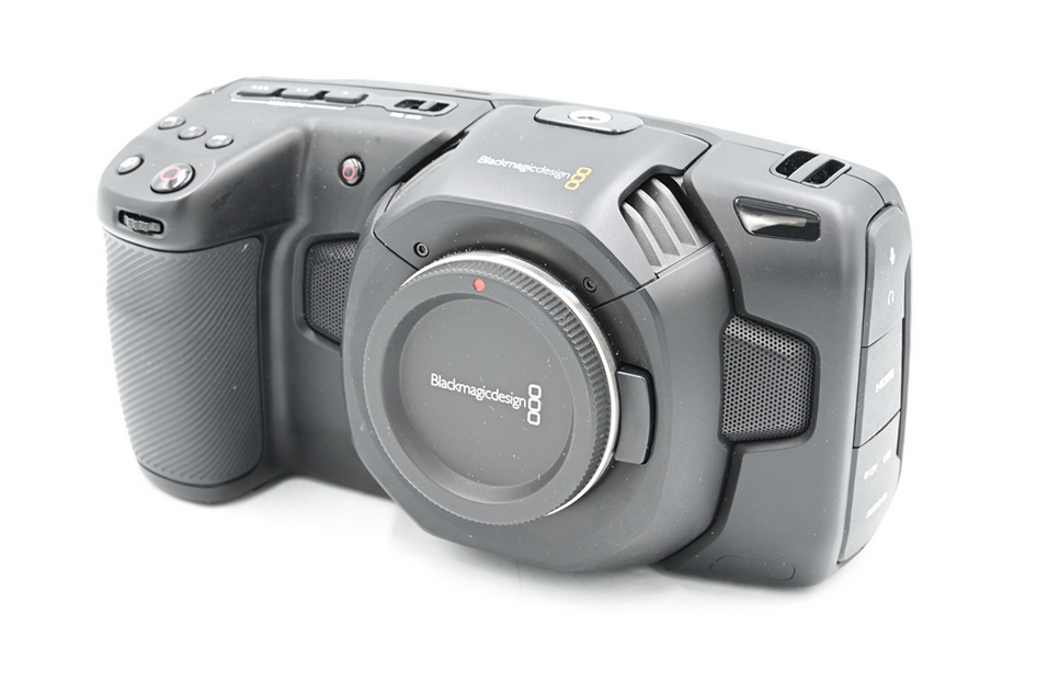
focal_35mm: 73
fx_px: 2103
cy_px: 346
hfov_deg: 27.7
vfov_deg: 18.7
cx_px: 518
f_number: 14
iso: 200
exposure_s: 1/6
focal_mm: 73
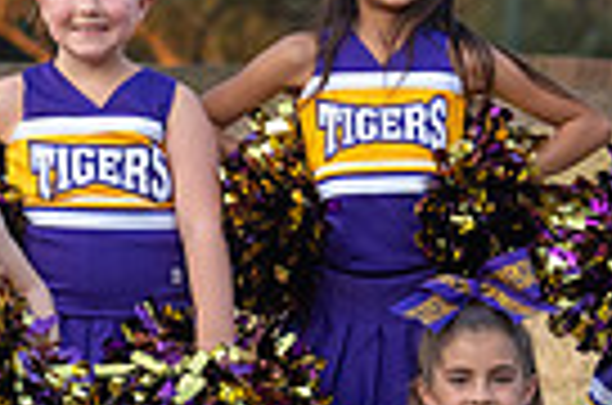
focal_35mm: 452
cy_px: 548
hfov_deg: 4.6
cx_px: 22
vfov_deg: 3.0
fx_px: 7666
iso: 640
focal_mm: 89
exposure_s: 1/320
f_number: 4
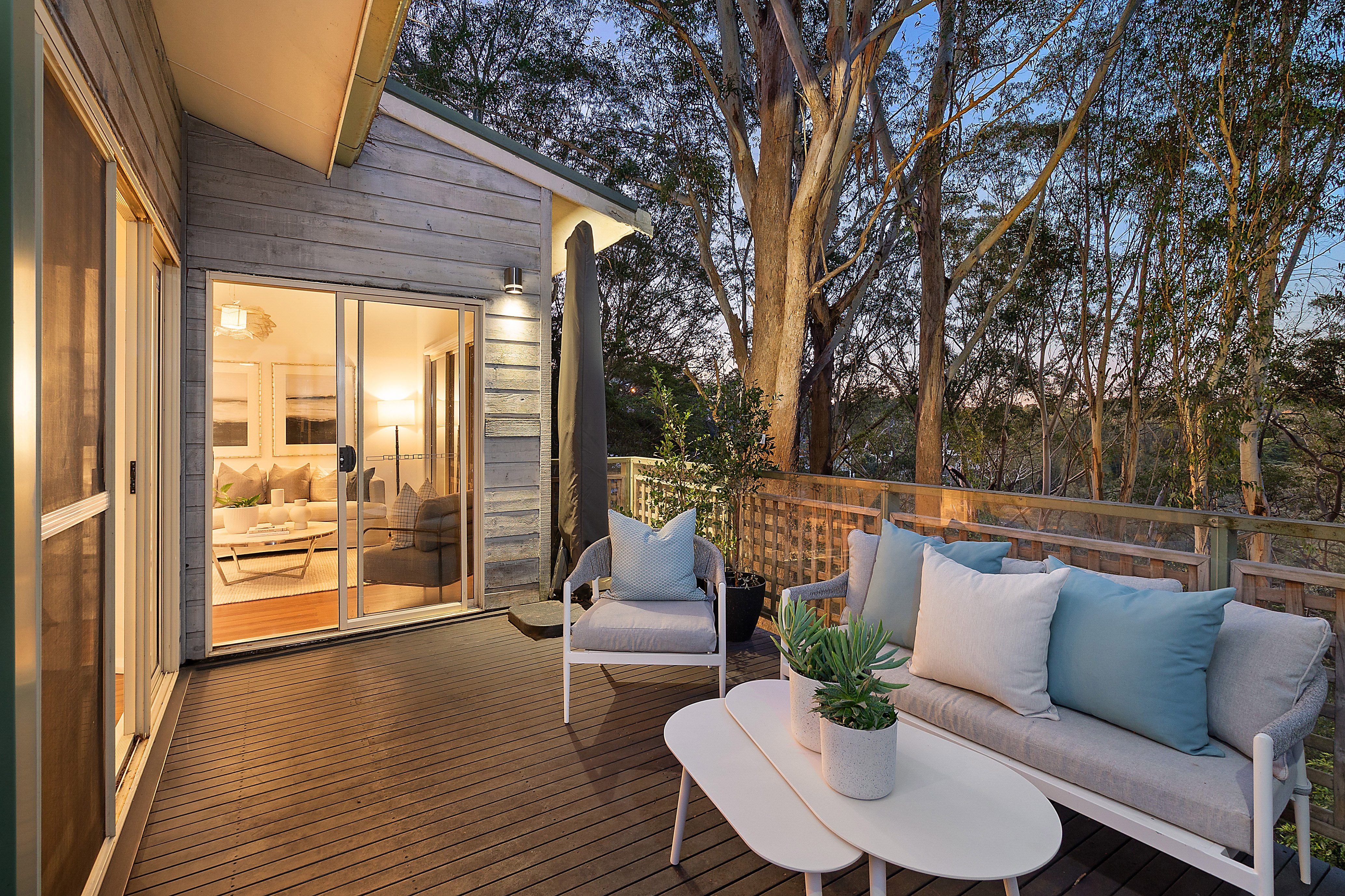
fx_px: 598
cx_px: 672
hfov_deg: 96.7
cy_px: 448
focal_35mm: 16
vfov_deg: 73.7
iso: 400
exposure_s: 3.2
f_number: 11
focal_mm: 16
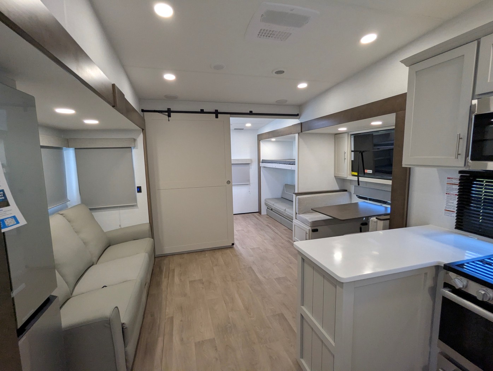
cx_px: 246
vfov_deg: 78.2
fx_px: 228
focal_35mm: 16
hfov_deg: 94.4
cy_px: 186
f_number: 2.2
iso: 292
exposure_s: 1/148
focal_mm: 2.35
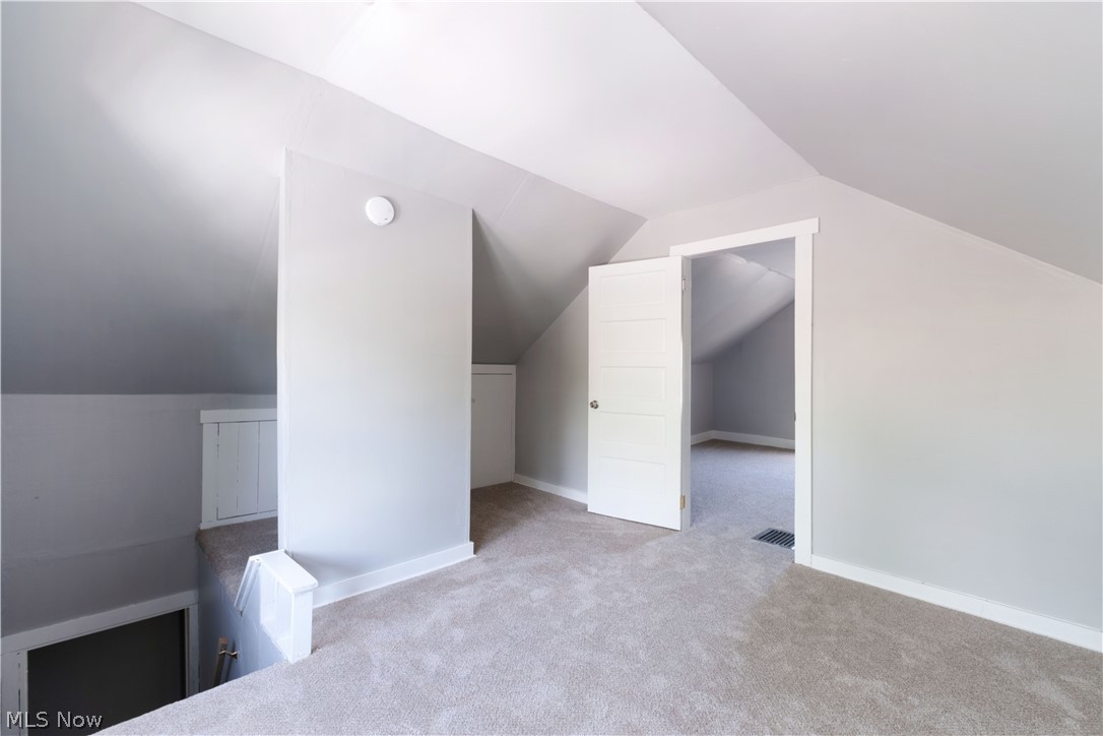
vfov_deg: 77.3
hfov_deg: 100.4
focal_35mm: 15
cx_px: 552
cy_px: 368
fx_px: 460
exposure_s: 1/2.5
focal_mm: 10
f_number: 8
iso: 200
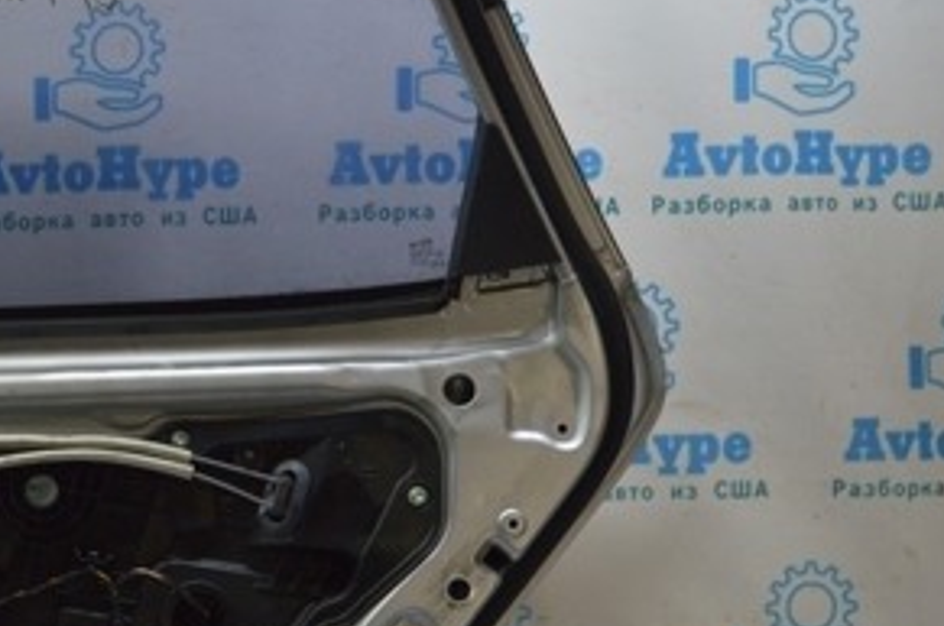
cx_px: -6
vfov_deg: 20.4
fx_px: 1728
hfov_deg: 28.6
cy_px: 482
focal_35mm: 66
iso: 400
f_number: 3.8
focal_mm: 20
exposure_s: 1/160
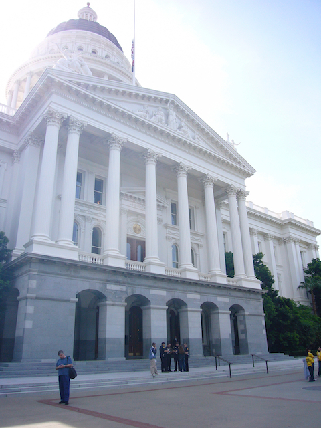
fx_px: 346
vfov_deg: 63.4
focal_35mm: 28
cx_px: 160
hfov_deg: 49.7
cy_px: 214
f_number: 5.6
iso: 80
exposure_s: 1/125
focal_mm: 4.6
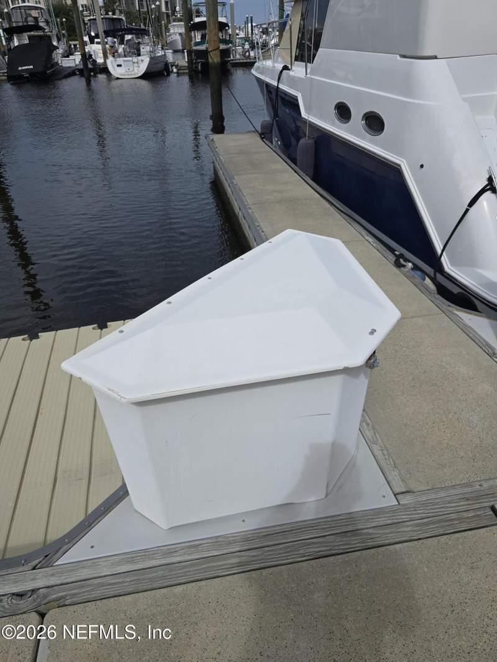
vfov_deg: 73.9
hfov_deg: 58.9
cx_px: 248
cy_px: 331
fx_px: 440
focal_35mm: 23
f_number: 1.7
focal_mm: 6.3
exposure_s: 1/1628
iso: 12
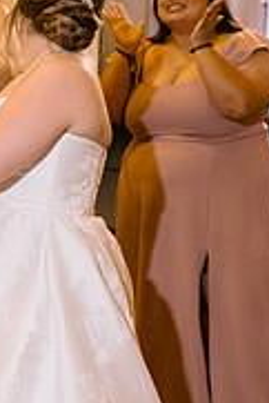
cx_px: -336
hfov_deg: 10.2
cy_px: 80
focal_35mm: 120
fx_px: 1342
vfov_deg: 16.9
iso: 1600
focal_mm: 35
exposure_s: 1/125
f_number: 2.8
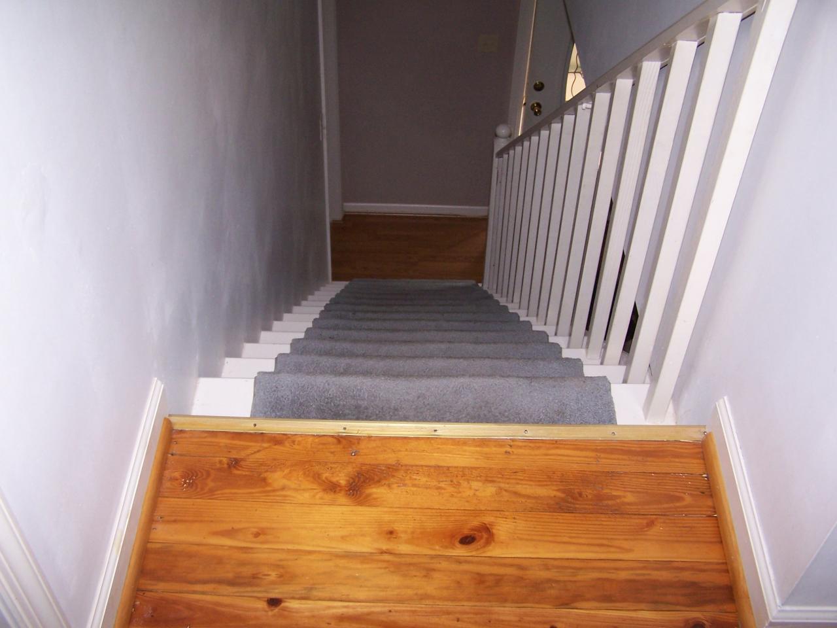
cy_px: 314
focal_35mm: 38
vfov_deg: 37.7
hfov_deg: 49.0
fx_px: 919
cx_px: 418
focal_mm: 6.3
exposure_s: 1/60
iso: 140
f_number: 2.8
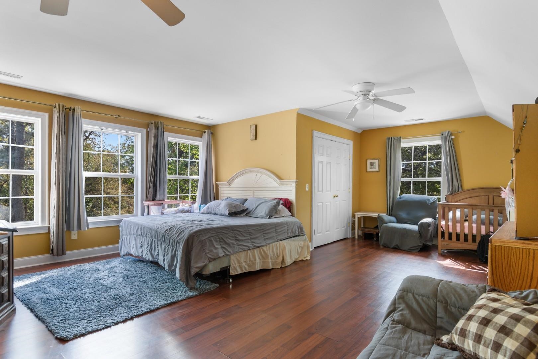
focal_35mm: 19
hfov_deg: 86.9
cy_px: 180
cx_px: 269
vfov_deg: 64.6
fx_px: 284
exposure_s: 1/10
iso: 100
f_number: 4.8
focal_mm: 13
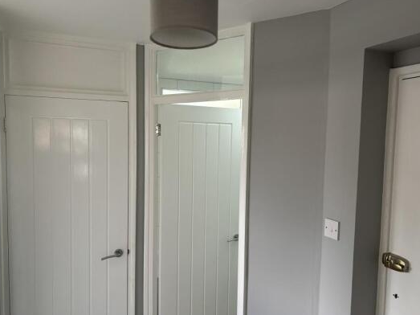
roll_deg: -0.9
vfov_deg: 48.2
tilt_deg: -5.7
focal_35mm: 29
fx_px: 352
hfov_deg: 61.7
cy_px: 167
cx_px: 209
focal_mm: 5.96
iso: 160
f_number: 1.6
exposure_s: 1/60
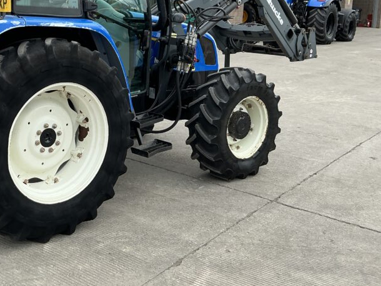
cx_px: 96
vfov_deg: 30.3
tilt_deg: -4.5
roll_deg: -2.1
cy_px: 64
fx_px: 518
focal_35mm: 47
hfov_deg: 39.4
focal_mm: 3
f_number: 1.8
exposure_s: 1/514
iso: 25
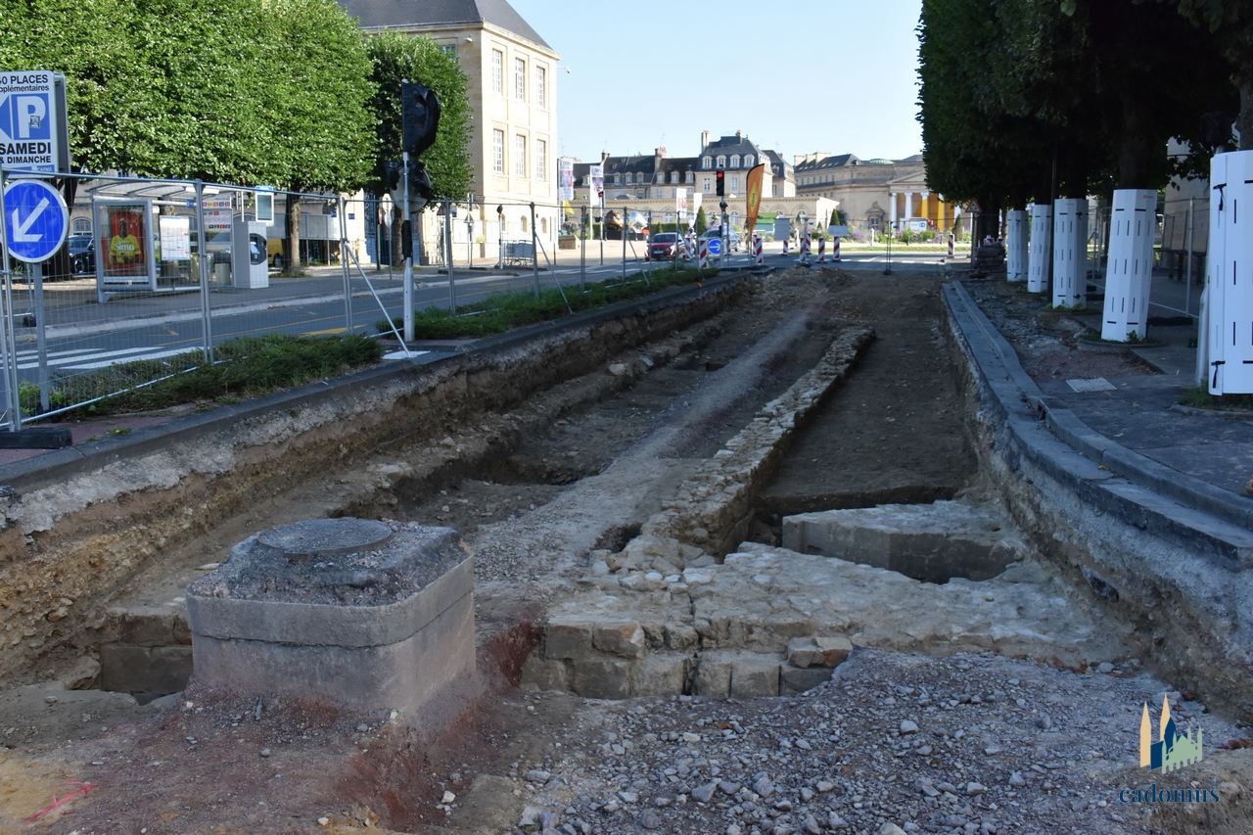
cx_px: 626
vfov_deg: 40.0
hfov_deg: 57.2
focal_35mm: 33
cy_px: 418
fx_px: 1148
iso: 720
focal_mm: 22
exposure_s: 1/500
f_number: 8
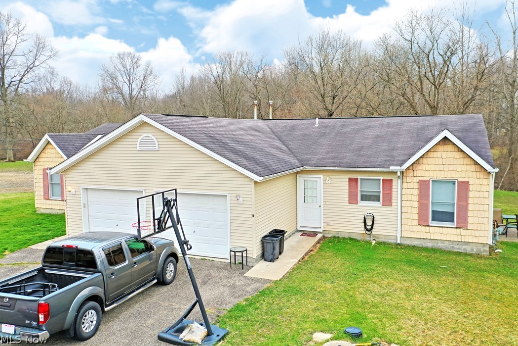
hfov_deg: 63.7
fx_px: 417
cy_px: 168
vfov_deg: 44.9
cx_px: 266
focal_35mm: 29
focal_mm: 10.26
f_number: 3.5
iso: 100
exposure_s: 1/80
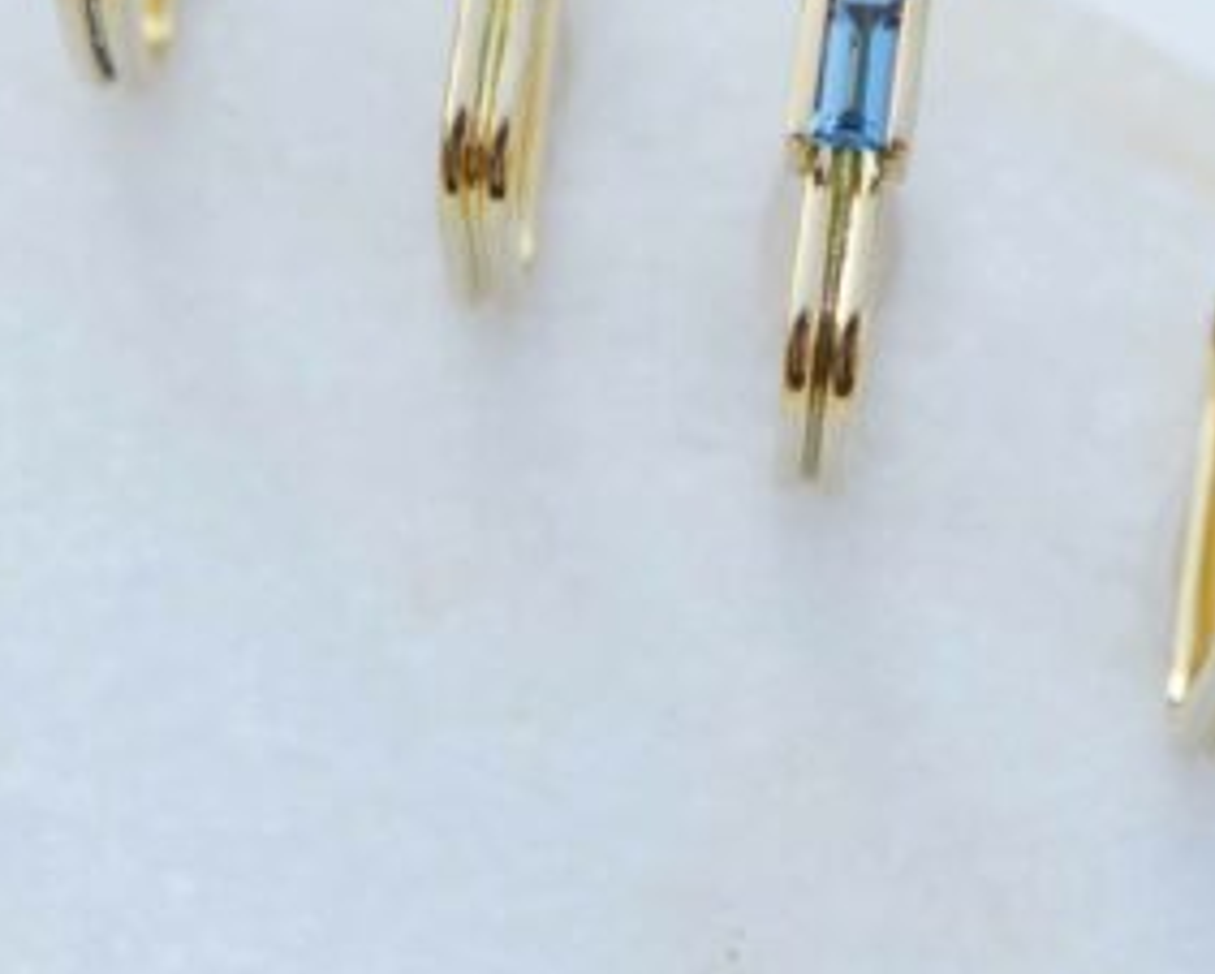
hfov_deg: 12.6
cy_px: 80
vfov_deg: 10.1
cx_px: 849
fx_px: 5506
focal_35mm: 153
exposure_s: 1/250
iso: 100
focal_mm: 40
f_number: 8
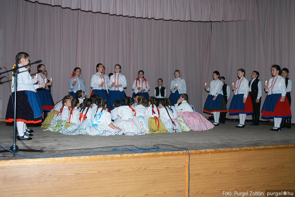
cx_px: 148
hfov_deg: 57.2
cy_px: 98
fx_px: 270
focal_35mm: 33
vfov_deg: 40.0
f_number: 2.8
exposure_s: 1/125
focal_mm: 22
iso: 200
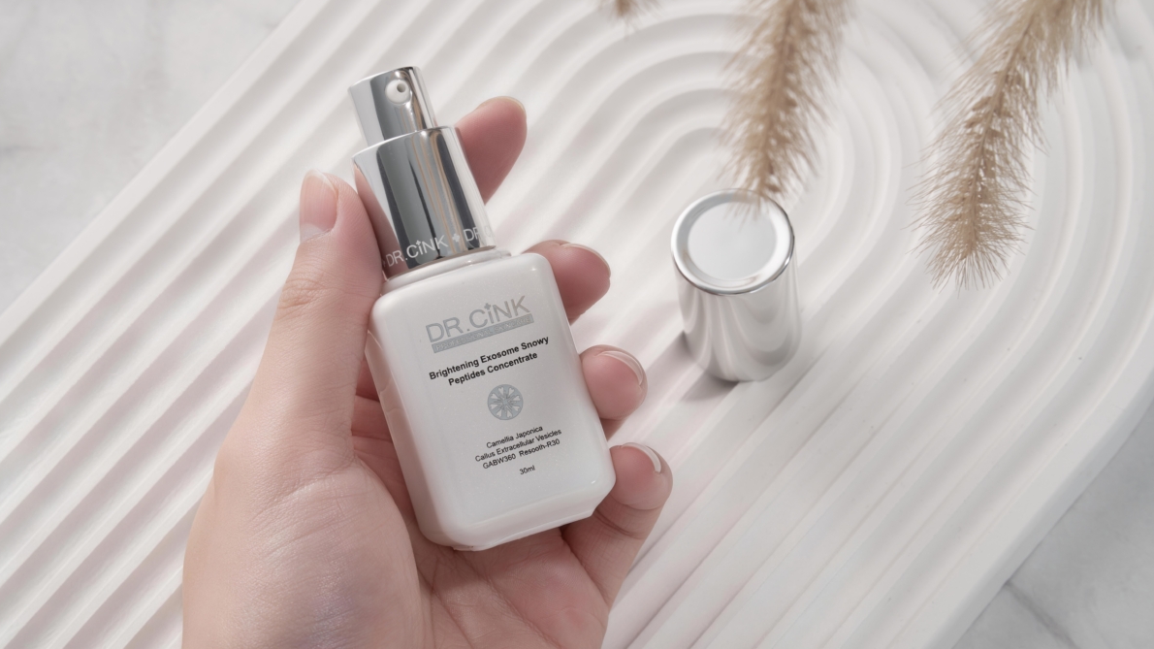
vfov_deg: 16.1
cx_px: 575
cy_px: 341
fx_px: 2295
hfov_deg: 28.2
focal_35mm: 75
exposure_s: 1/125
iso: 100
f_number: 16
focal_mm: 71
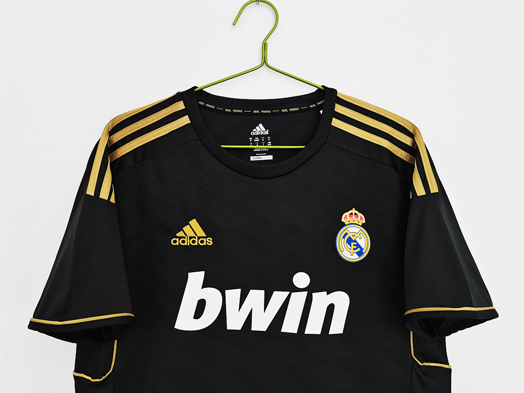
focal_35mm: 26
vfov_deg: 53.1
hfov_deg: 67.3
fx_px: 394
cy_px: 196
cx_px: 262
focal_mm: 5.58
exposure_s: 1/50
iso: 200
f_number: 1.8
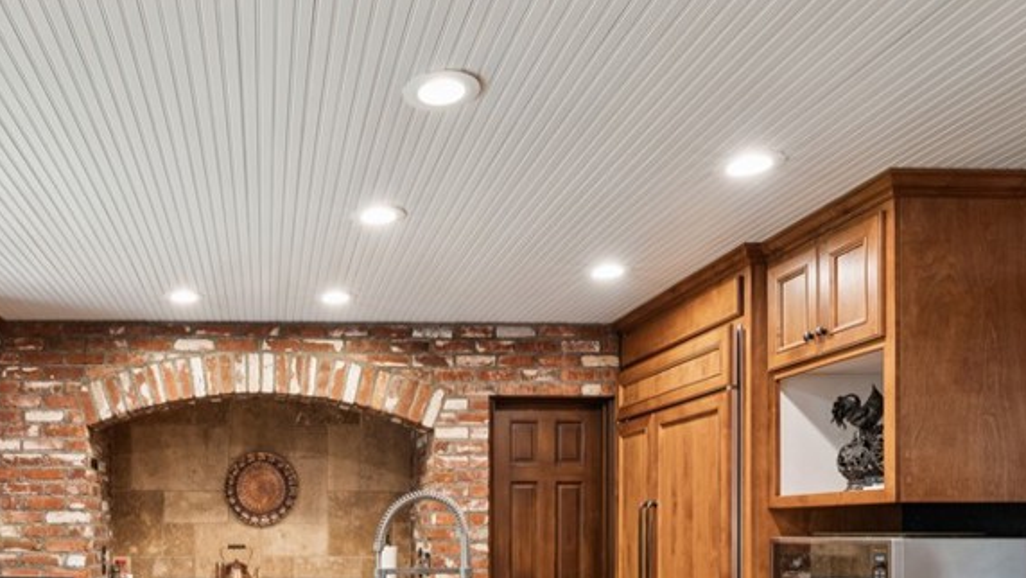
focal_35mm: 30
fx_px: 827
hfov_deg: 60.6
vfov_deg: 35.9
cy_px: 533
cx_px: 274
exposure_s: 1.6
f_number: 13
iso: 100
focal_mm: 16.2
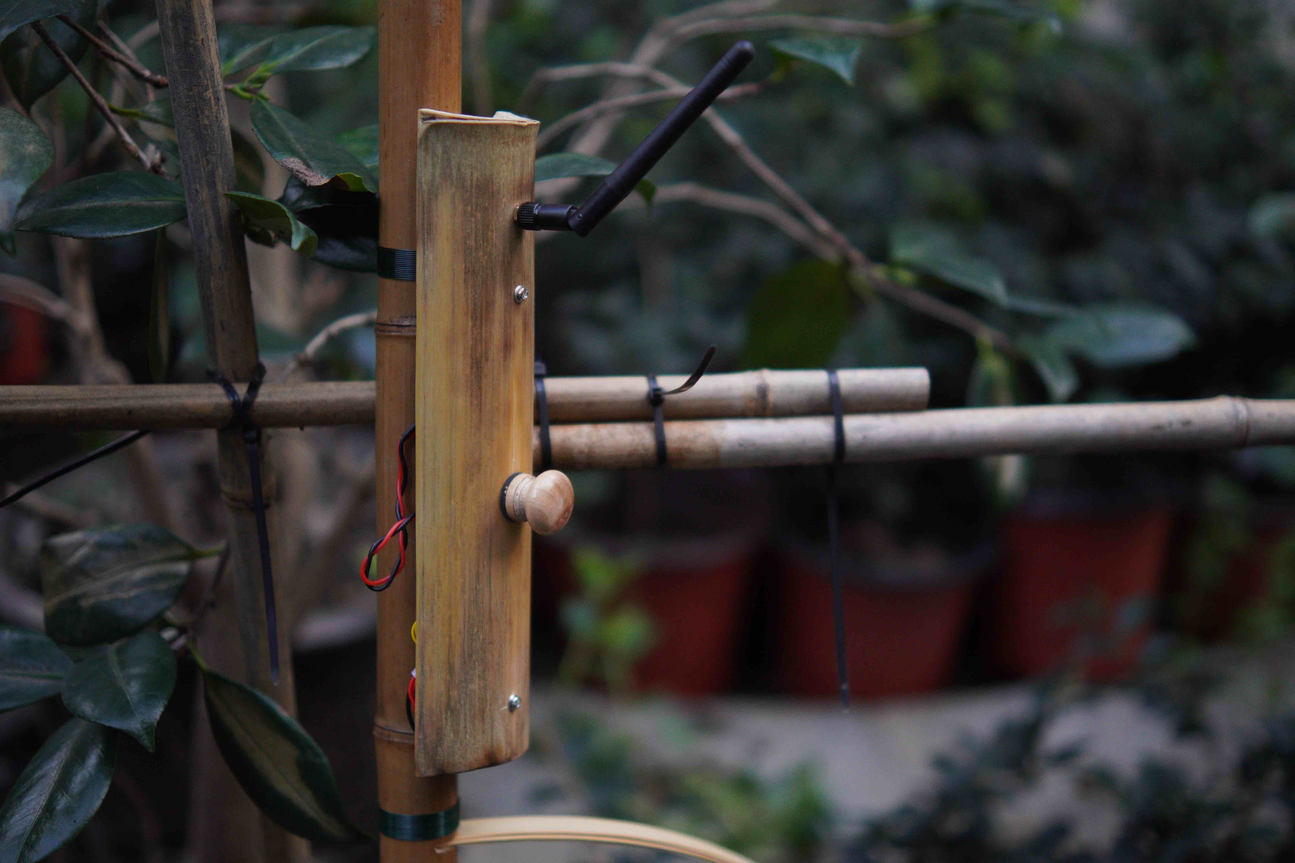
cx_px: 648
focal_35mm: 50
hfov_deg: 40.0
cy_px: 432
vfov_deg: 27.3
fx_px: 1780
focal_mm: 33
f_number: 1.4
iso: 800
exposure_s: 1/400
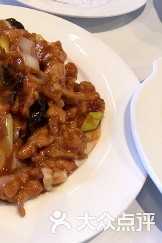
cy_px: 122
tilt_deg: -52.8
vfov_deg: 47.4
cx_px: 2
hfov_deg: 30.4
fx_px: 277
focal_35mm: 41
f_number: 2.2
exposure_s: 1/33
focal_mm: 4.15
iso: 160
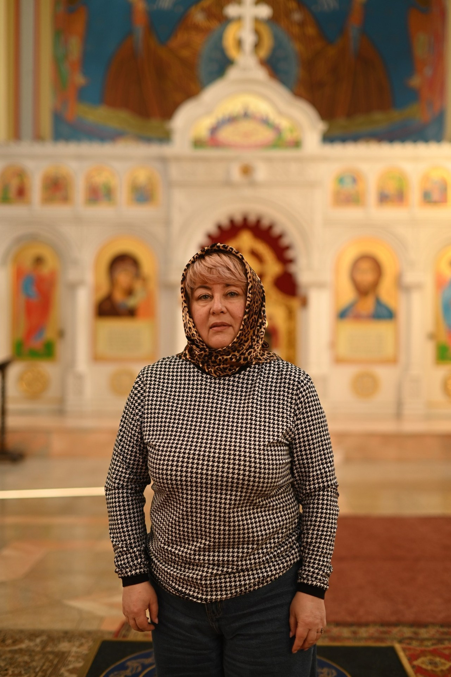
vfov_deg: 39.6
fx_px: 940
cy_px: 338
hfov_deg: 27.0
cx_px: 226
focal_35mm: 50
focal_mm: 50
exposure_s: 1/250
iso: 400
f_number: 2
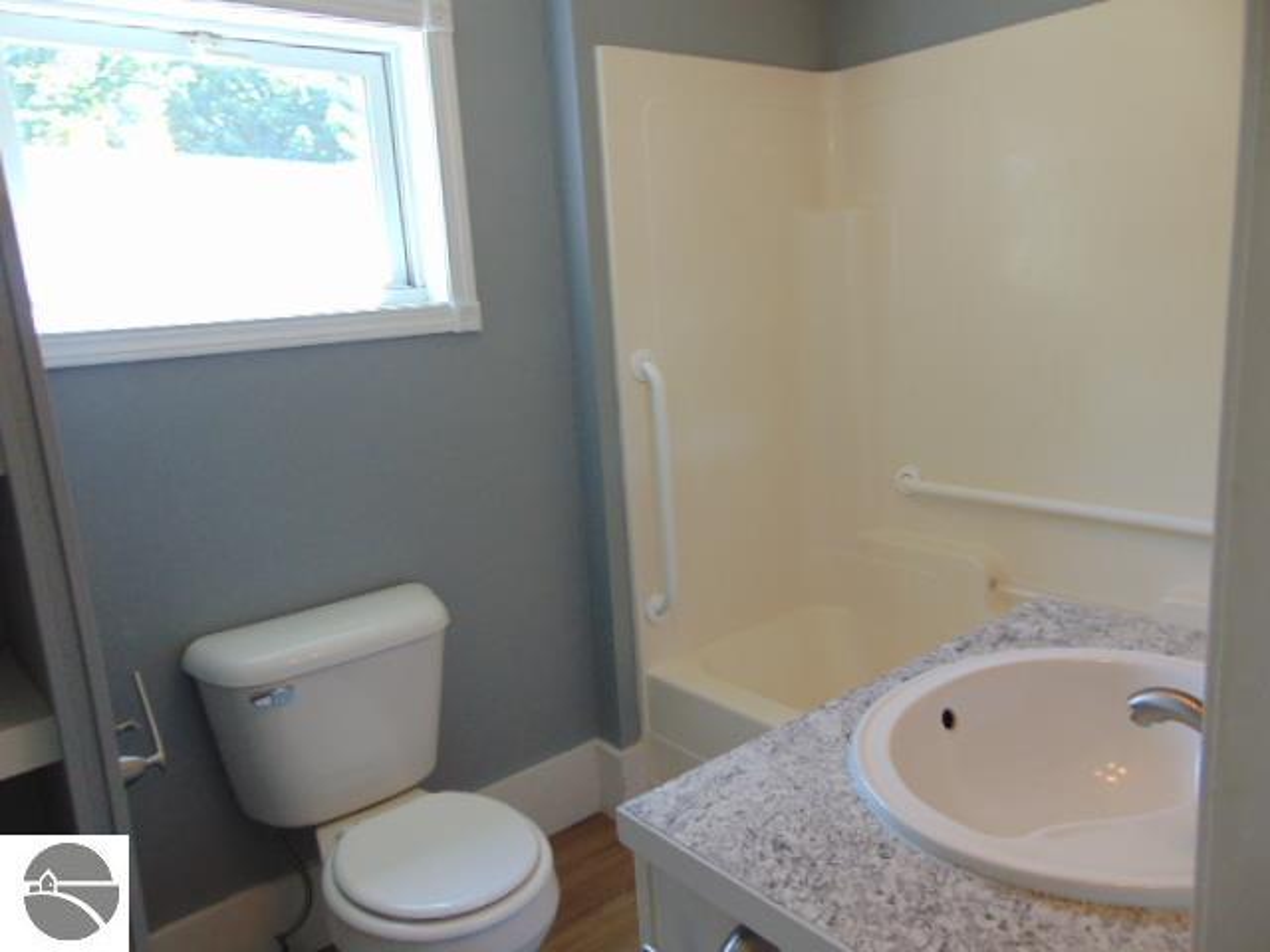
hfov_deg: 69.4
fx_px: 917
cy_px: 476
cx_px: 635
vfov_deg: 54.9
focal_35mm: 25
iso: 160
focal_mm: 4.5
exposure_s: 1/30
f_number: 3
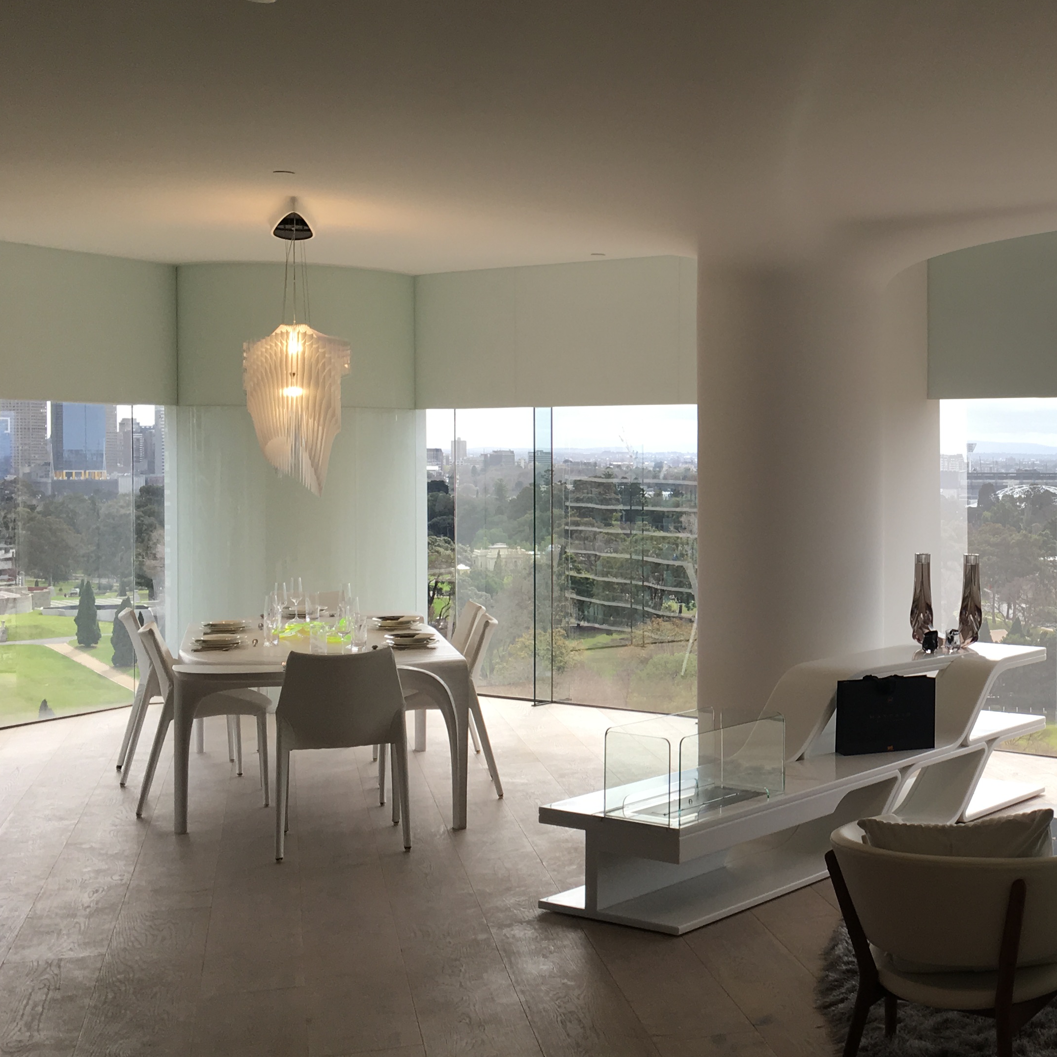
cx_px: 960
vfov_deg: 35.4
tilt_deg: -0.6
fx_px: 1658
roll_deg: -0.1
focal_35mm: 48
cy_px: 507
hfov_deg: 33.4
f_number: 2.2
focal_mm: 4.15
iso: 25
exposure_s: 1/101
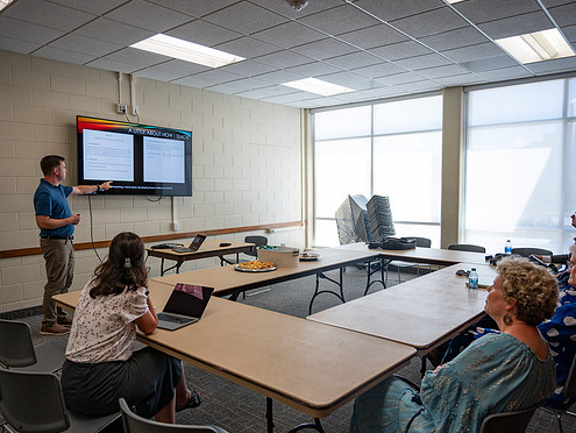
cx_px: 296
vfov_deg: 51.4
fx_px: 450
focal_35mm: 27
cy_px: 219
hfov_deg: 65.3
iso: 640
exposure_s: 1/250
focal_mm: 24
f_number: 4
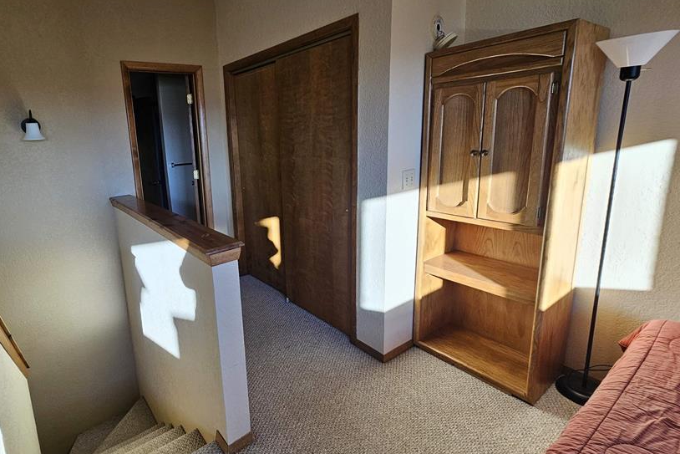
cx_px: 266
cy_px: 207
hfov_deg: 91.8
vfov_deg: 70.3
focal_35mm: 17
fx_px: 321
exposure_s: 1/120
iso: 64
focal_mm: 2.2
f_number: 2.2
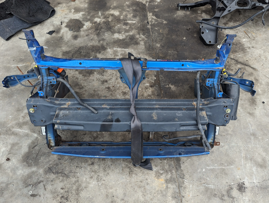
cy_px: 102
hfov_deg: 71.5
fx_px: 187
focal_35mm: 24
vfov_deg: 56.9
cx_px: 134
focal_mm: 6.81
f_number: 1.85
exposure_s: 1/441
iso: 43
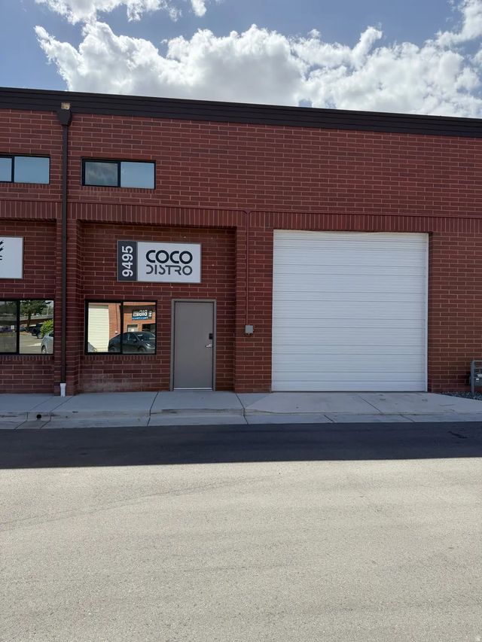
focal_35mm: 24
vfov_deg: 71.6
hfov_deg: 56.8
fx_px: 445
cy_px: 321
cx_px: 241
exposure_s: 1/4167
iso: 100
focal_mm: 6.76
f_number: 1.78
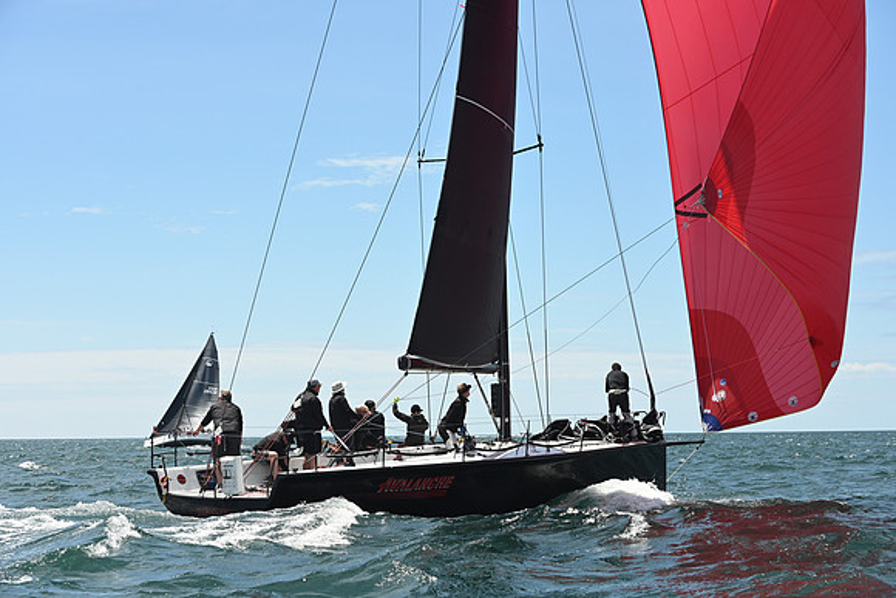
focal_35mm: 70
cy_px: 299
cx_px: 448
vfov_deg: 19.5
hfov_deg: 28.8
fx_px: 1743
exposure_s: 1/1000
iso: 320
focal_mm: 70
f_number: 7.1
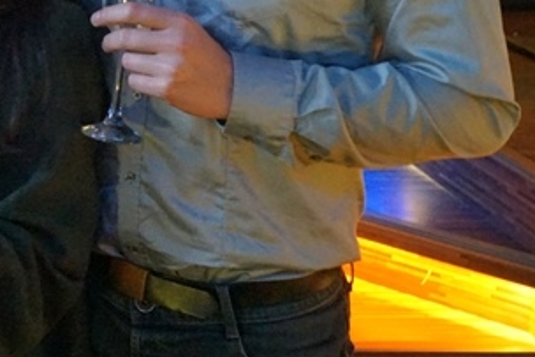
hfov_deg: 25.7
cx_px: -97
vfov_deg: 18.3
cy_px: -68
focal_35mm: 71
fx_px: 1056
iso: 6400
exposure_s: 1/8
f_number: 4
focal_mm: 27
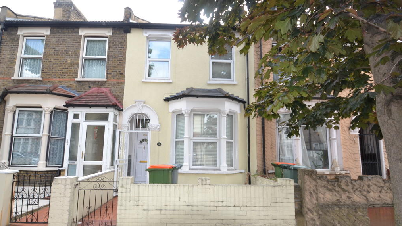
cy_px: 123
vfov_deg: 60.2
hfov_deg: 91.8
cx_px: 202
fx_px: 195
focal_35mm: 18
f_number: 4
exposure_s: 1/125
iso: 200
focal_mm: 11.5
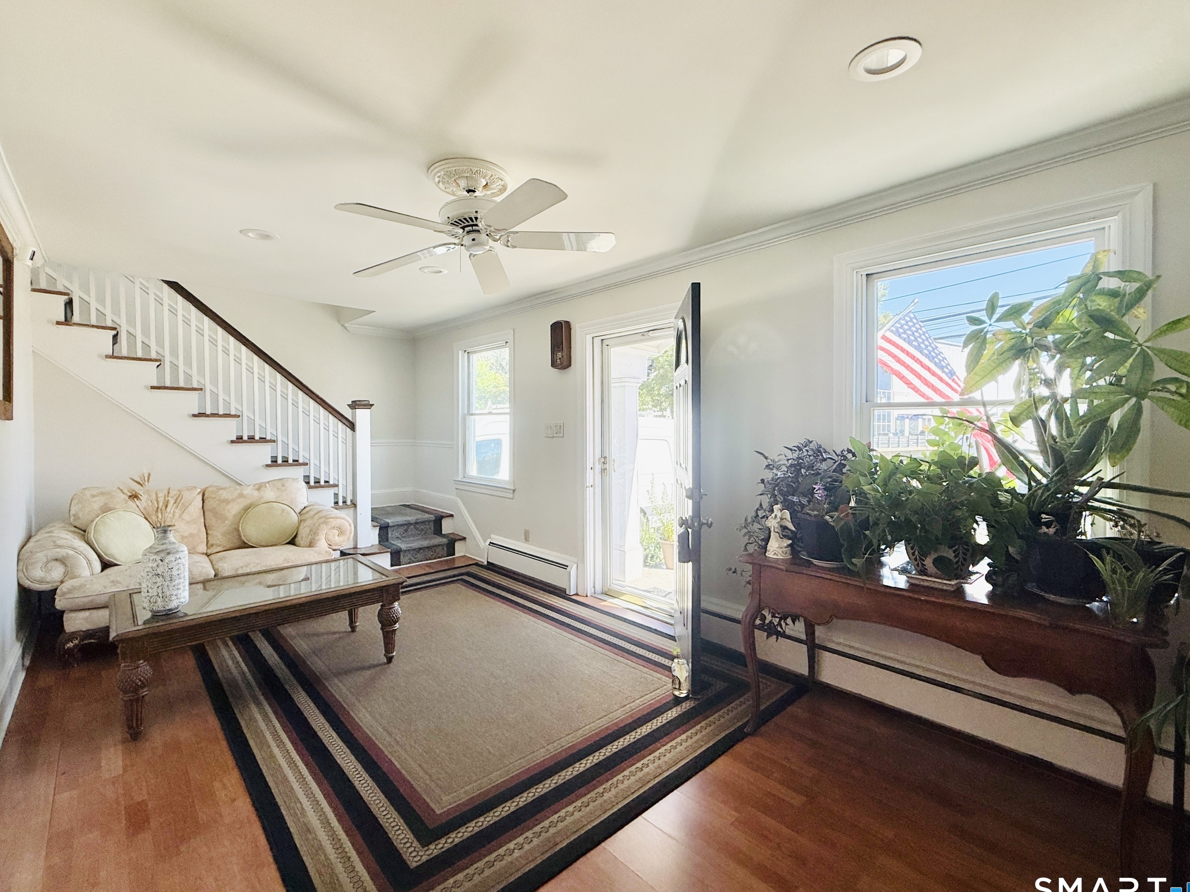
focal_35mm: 15
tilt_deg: -0.3
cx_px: 586
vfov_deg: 81.7
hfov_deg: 98.2
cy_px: 433
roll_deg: +0.3
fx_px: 516
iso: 64
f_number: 2.2
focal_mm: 2.22
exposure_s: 1/288
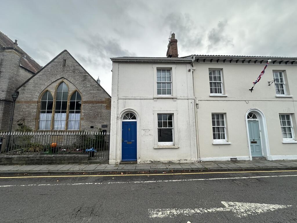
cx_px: 148
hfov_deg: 102.1
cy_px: 112
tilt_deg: +8.0
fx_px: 120
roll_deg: +0.4
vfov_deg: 85.7
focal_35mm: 14
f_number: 2.2
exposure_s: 1/399
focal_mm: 2.22
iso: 40
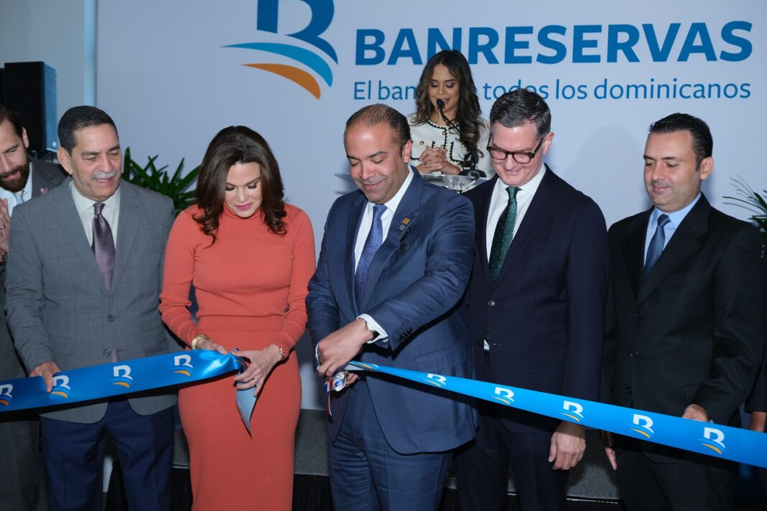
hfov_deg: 40.3
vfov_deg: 27.5
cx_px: 384
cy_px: 256
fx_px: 1044
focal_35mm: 49
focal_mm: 32.9
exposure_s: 1/250
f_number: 4
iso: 400
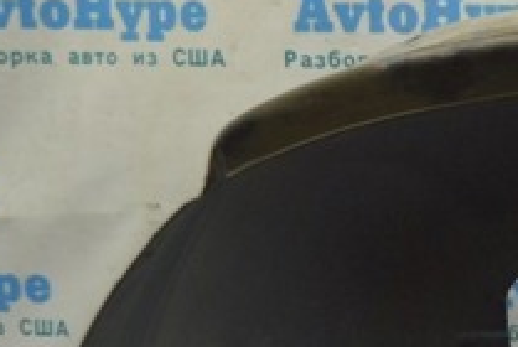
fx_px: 1715
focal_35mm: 119
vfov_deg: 11.4
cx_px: 721
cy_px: 361
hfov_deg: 16.1
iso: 400
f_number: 5.6
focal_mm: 26
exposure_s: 1/25
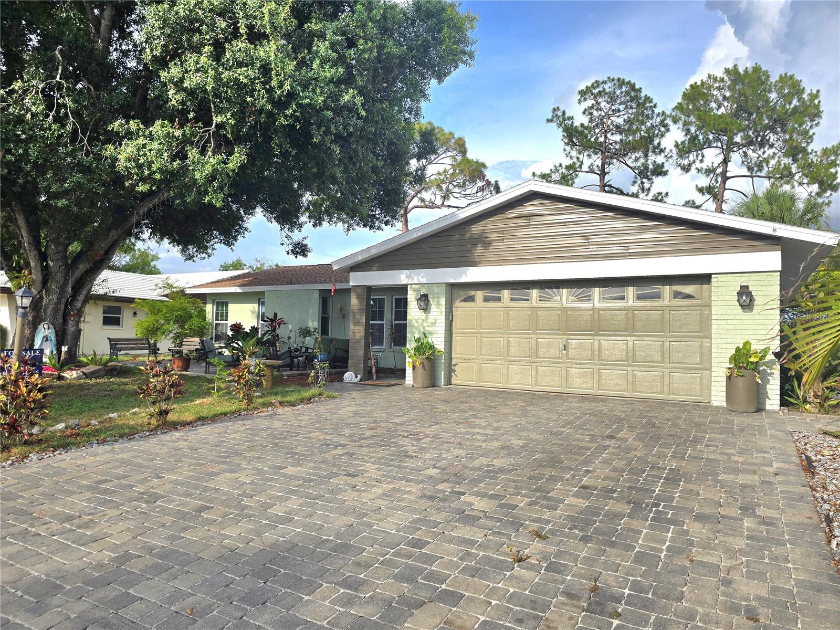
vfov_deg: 58.9
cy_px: 315
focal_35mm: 23
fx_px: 558
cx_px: 420
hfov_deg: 73.9
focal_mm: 6.3
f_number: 1.7
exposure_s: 1/667
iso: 12
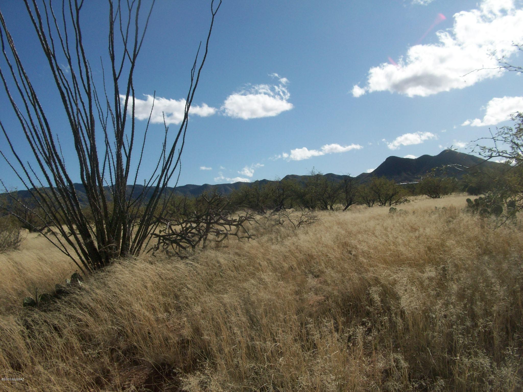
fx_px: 514
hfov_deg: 54.0
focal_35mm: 34
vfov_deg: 41.8
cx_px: 262
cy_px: 196
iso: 64
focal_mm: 5.7
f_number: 5.5
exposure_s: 1/729
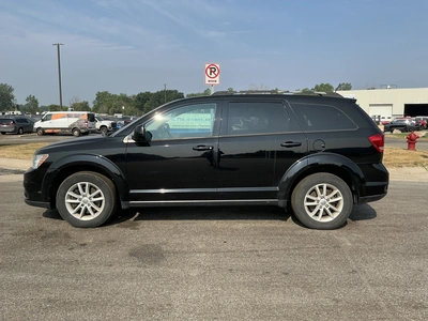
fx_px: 346
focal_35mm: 28
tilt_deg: -4.2
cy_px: 160
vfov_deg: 49.7
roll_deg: -0.1
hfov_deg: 63.4
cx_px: 214
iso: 25
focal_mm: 3
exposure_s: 1/1490
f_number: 1.8
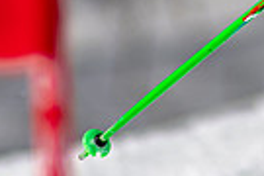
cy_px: -165
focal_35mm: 1927
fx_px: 14130
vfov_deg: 0.7
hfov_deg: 1.1
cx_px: 463
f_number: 2.8
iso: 100
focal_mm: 300
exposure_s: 1/6400
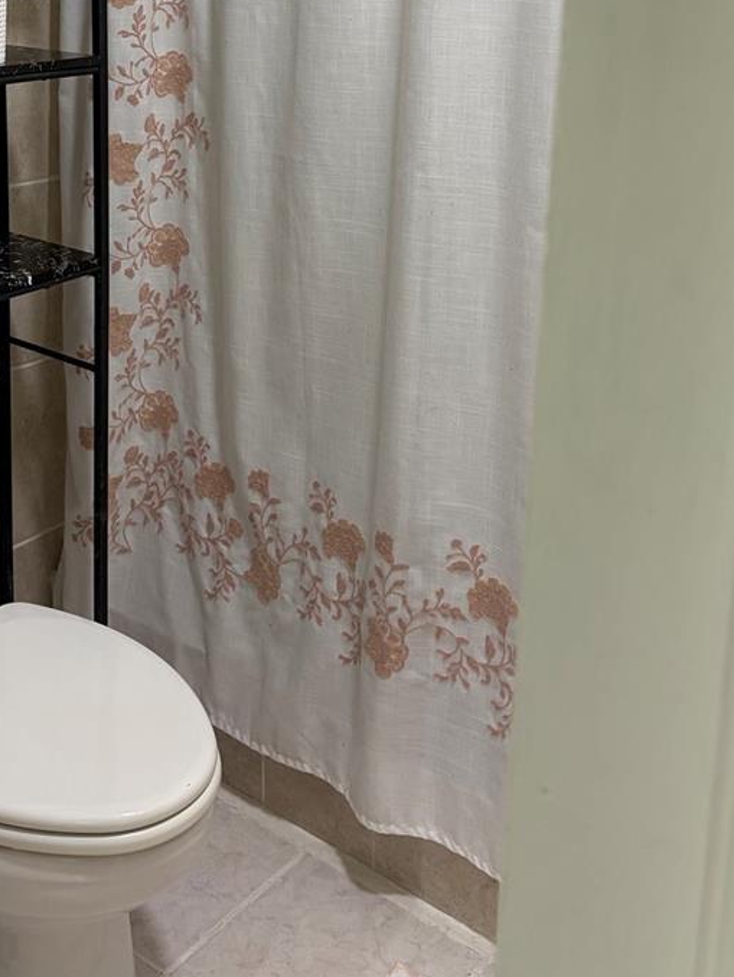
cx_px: 251
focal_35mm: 46
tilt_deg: -11.8
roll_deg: -0.5
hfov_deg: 31.3
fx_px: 1300
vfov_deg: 39.2
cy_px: 163
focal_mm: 5.96
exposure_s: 1/60
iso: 100
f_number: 1.6
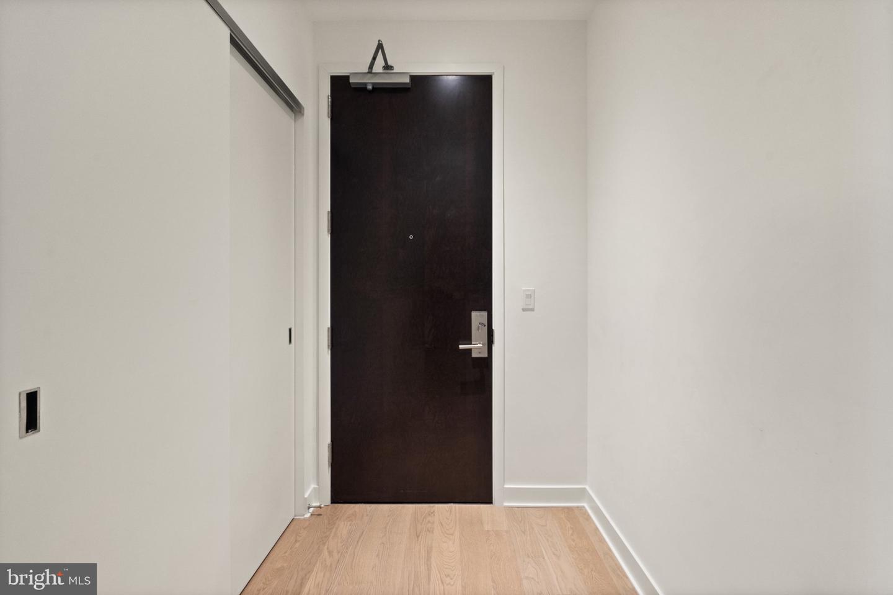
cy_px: 298
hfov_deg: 96.8
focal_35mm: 16
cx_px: 446
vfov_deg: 73.7
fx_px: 397
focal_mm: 16
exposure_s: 1/13
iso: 1250
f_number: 8
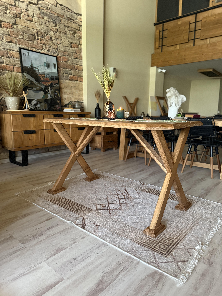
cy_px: 148
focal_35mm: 24
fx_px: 205
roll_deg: -1.0
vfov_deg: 71.6
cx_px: 111
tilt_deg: -9.8
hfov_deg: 56.8
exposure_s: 1/48
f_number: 1.78
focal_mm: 6.76
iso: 800
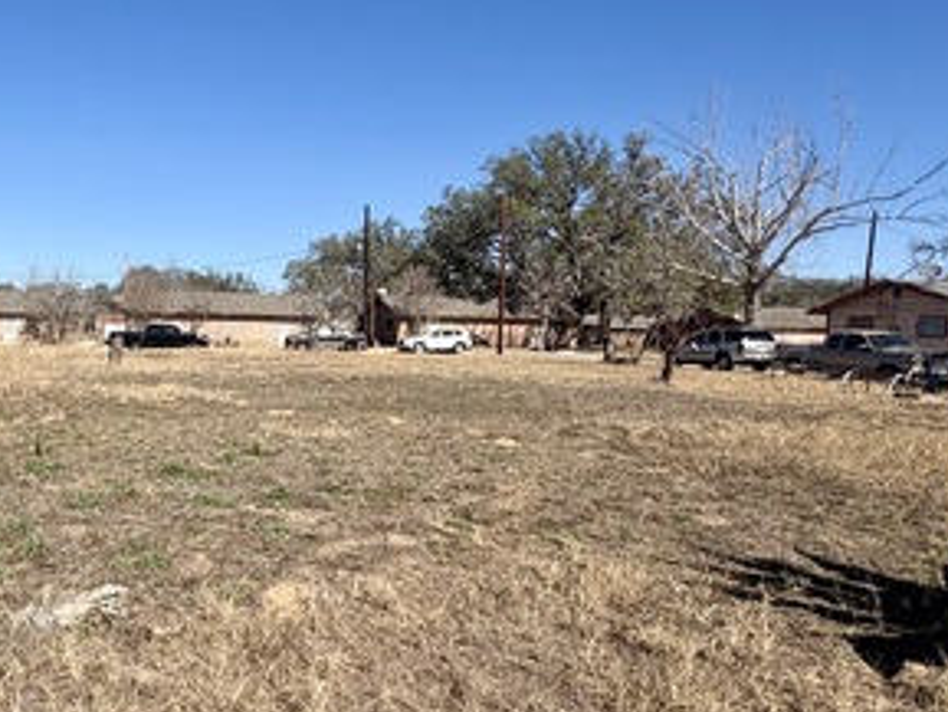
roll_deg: -1.0
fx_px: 849
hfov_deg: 55.5
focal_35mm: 31
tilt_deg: -1.7
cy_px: 358
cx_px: 236
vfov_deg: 45.5
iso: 50
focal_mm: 2.22
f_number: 2.2
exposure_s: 1/2770
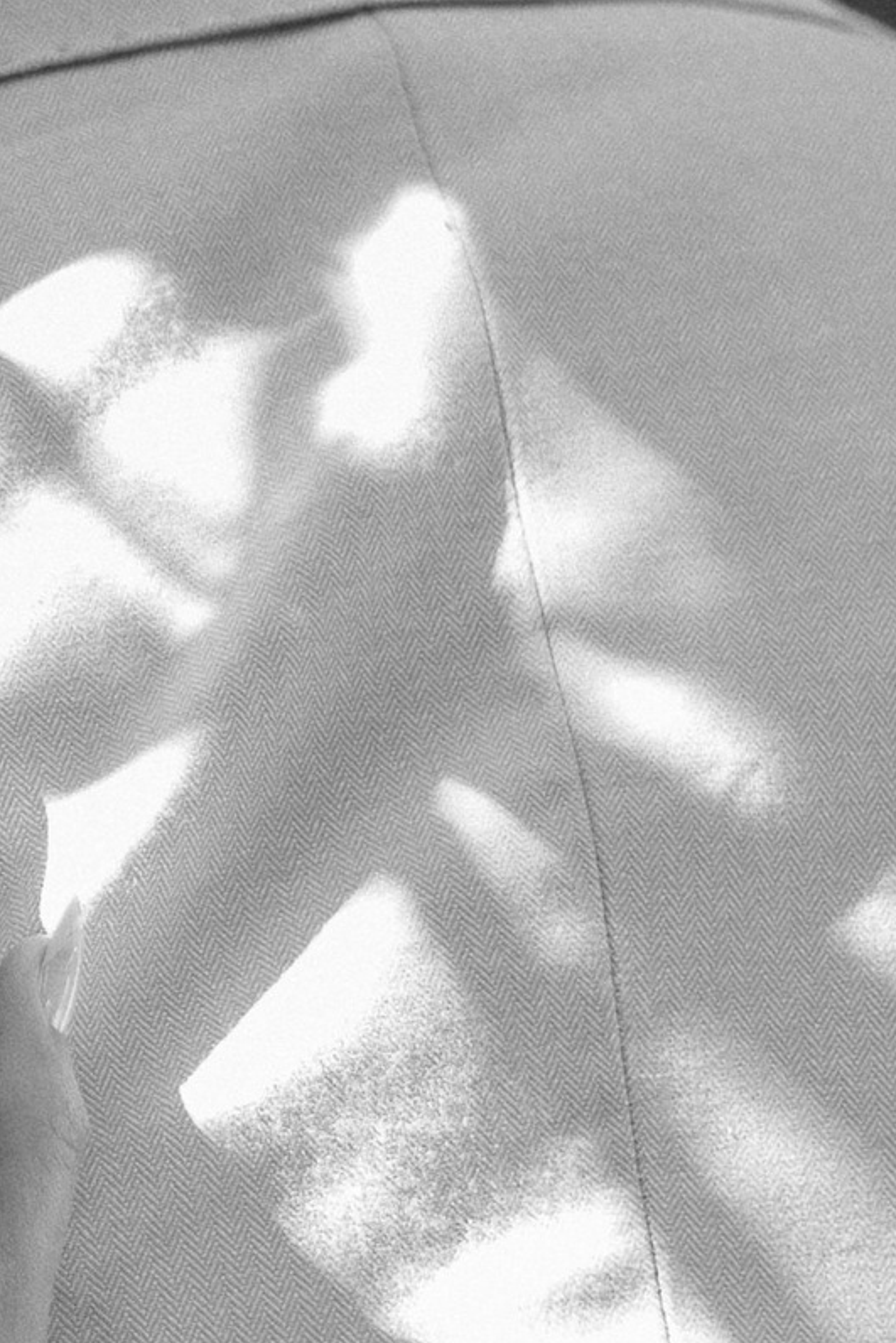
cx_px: -1031
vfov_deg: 5.1
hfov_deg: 3.4
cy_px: 390
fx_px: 15112
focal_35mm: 405
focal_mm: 56
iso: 100
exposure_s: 1/250
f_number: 1.4
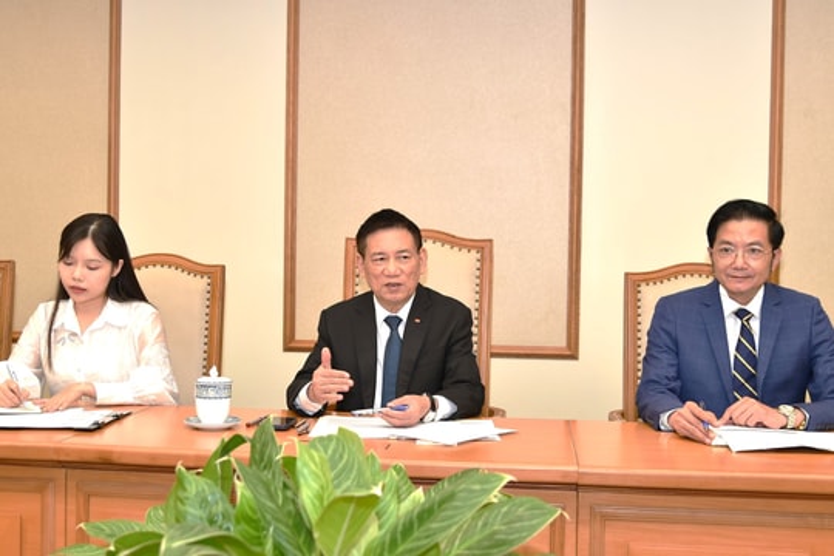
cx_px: 417
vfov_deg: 35.1
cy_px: 278
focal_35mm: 38
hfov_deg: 50.7
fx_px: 880
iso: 400
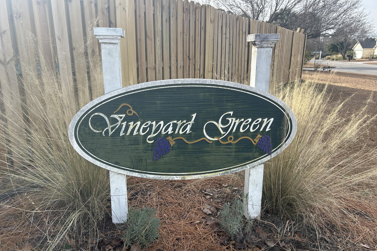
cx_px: 184
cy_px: 131
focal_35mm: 28
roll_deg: +1.3
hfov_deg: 65.5
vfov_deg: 46.4
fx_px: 293
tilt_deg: -16.3
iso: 50
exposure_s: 1/1361
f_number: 1.5
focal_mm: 5.7
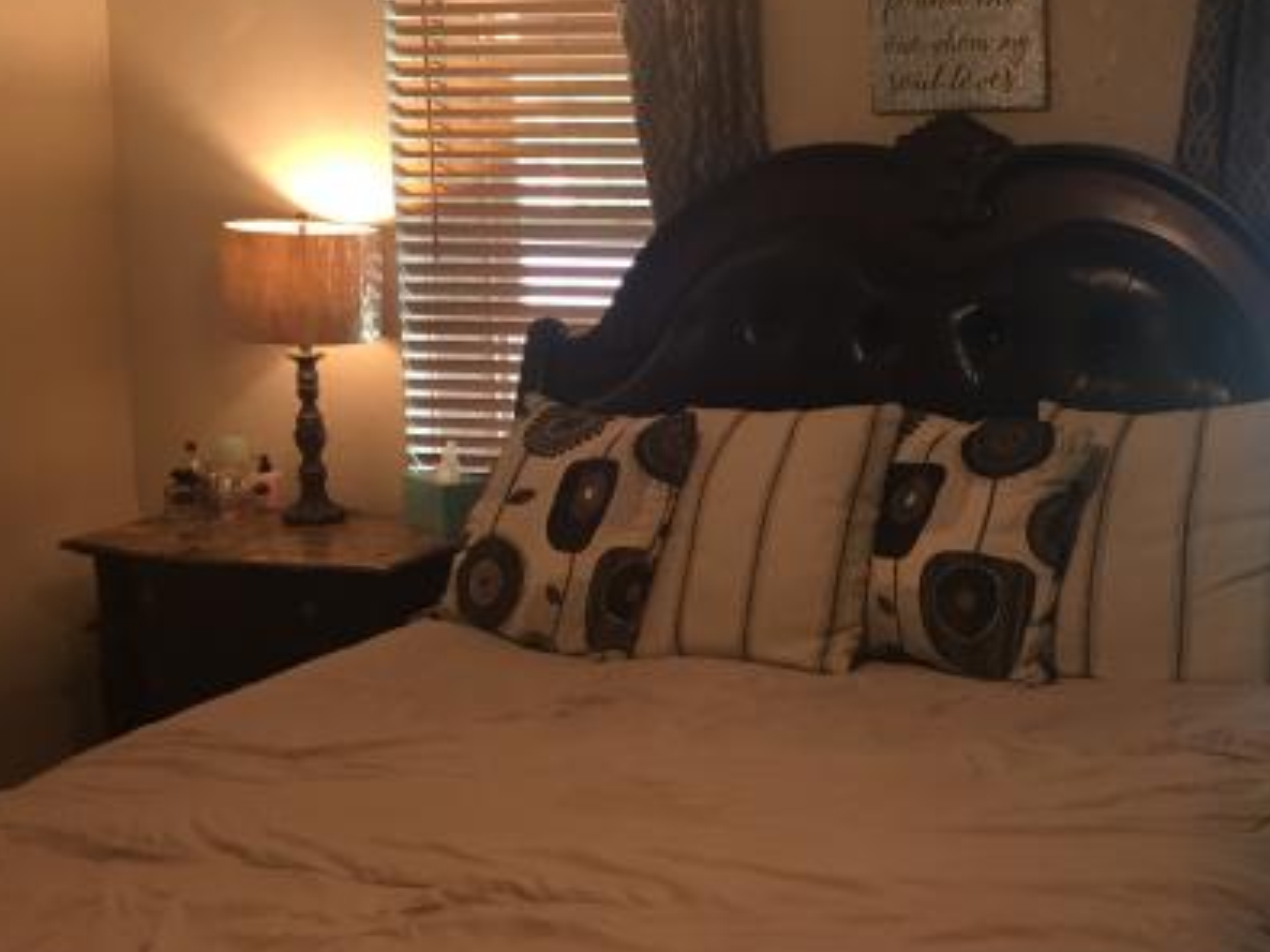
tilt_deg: -9.1
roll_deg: -1.8
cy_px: 473
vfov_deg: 30.9
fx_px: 1724
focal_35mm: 47
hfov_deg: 39.3
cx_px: 961
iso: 80
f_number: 2.2
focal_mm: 4.15
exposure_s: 1/30
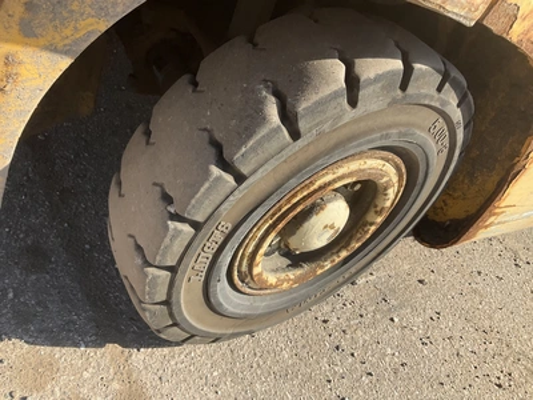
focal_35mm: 29
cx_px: 266
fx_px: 447
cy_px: 200
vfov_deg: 48.2
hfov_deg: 61.7
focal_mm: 3
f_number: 1.8
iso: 25
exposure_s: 1/792
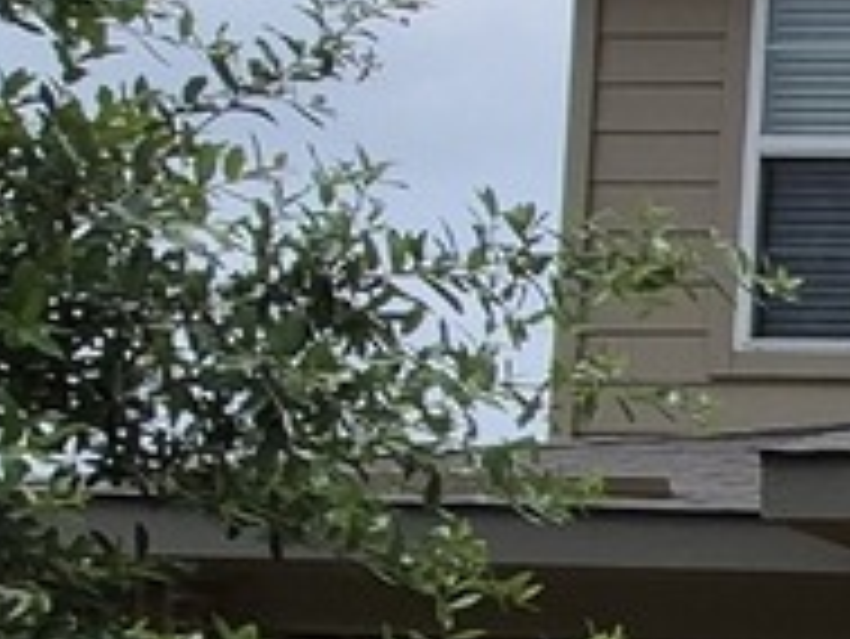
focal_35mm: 99
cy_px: 837
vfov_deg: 14.3
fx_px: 2433
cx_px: 2159
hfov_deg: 13.3
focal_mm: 1.74
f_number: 2.2
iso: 40
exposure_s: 1/4896
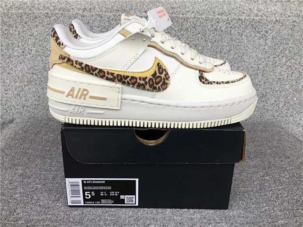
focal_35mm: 31
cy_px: 114
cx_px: 152
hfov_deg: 58.4
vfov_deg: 45.4
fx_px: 271
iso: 25
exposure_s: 1/104
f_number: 2.4
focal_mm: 3.3
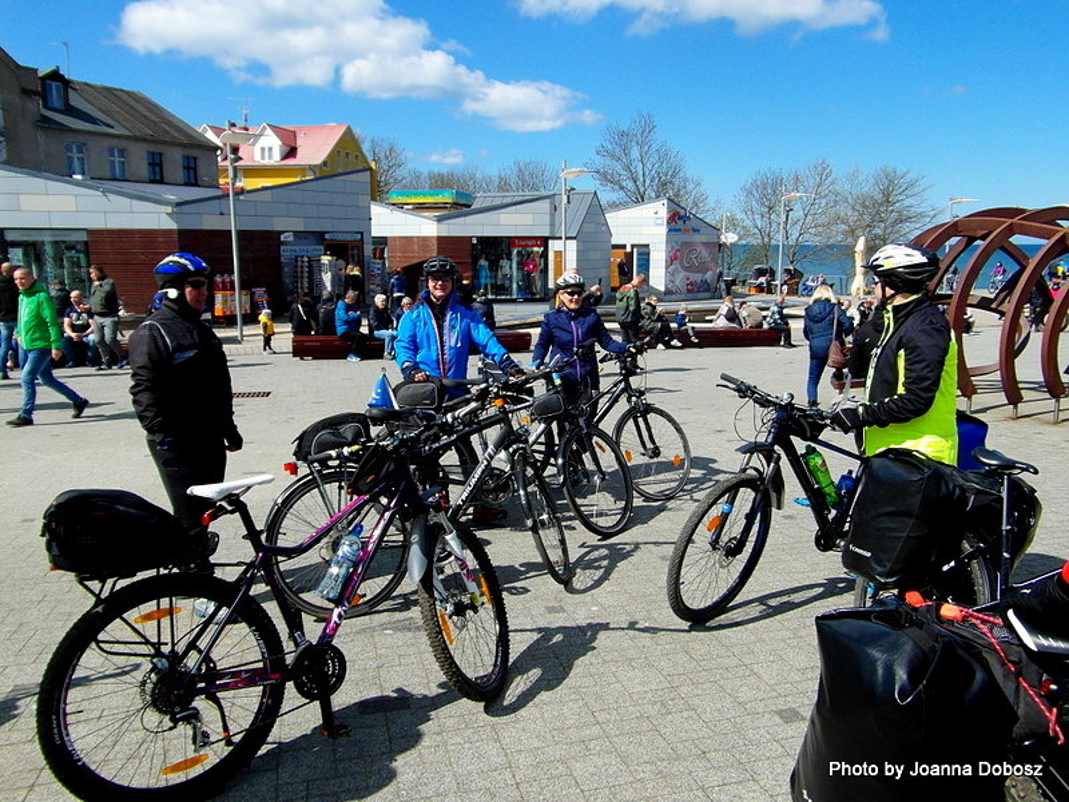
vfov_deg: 56.8
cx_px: 534
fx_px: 741
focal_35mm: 24
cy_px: 401
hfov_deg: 71.6
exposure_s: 1/1000
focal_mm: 4
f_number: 3.2
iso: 100
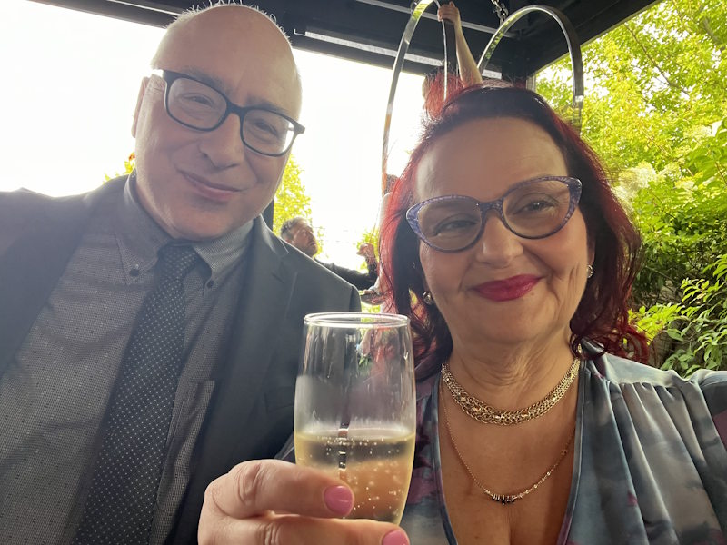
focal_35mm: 23
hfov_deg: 73.9
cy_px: 272
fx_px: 483
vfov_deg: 58.9
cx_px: 364
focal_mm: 2.71
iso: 125
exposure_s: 1/60
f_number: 2.2
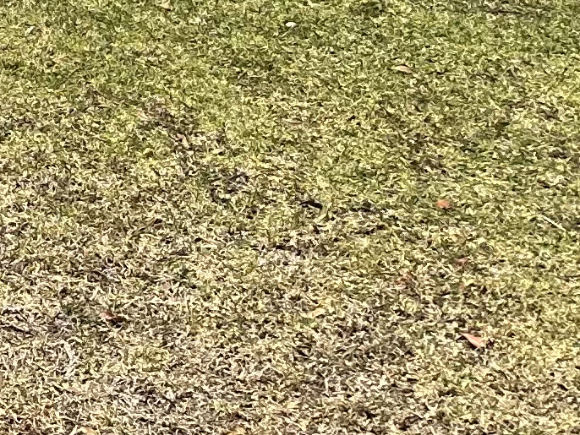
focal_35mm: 141
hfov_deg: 11.4
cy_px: -676
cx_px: -838
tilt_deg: -1.4
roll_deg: -0.7
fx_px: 2363
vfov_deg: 9.2
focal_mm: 6.86
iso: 80
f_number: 1.78
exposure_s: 1/4545
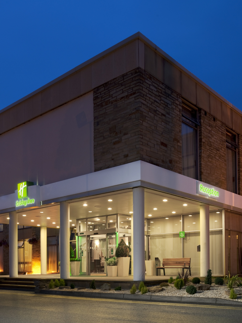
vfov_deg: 52.6
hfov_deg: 40.6
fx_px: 326
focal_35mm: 35
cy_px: 162
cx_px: 105
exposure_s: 6
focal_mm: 24
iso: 100
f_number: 11
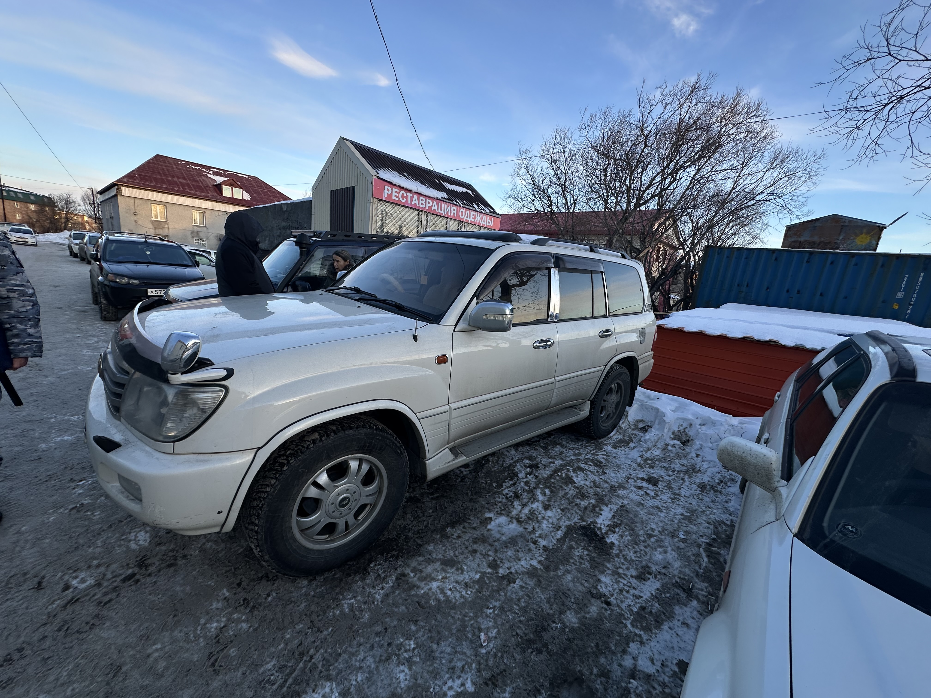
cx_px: 466
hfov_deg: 102.1
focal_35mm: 14
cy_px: 349
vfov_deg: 85.7
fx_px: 377
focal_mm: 2.22
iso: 40
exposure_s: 1/218
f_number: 2.2
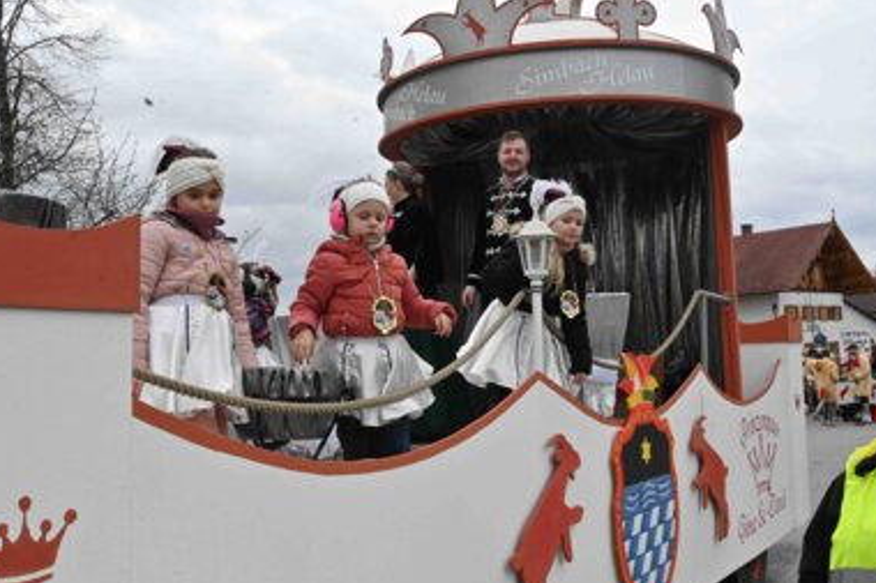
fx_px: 997
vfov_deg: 32.6
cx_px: 431
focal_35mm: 41
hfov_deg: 47.4
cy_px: 297
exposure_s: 1/800
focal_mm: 39
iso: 2500
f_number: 14
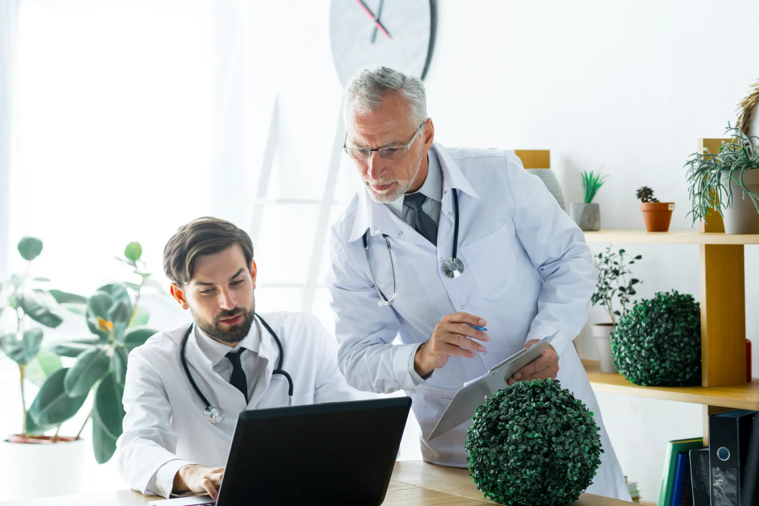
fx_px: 1792
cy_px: 253
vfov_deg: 16.1
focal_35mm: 85
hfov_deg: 23.9
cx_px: 380
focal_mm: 85
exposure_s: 1/200
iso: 320
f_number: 4
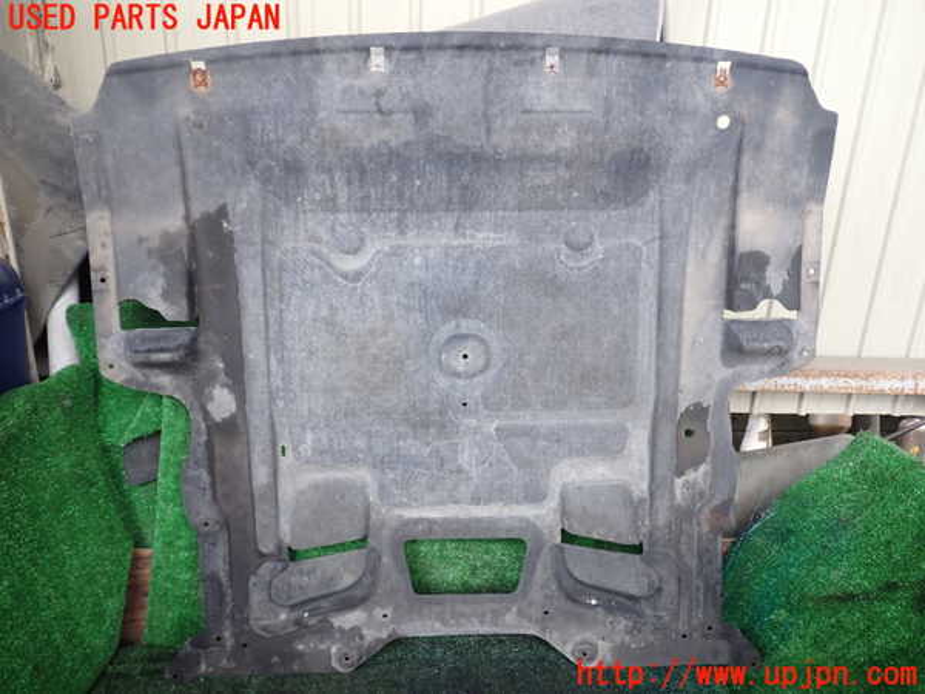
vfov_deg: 46.8
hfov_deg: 60.0
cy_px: 347
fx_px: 802
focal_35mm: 30
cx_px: 462
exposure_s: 1/80
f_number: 2.3
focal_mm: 5.4
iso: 100
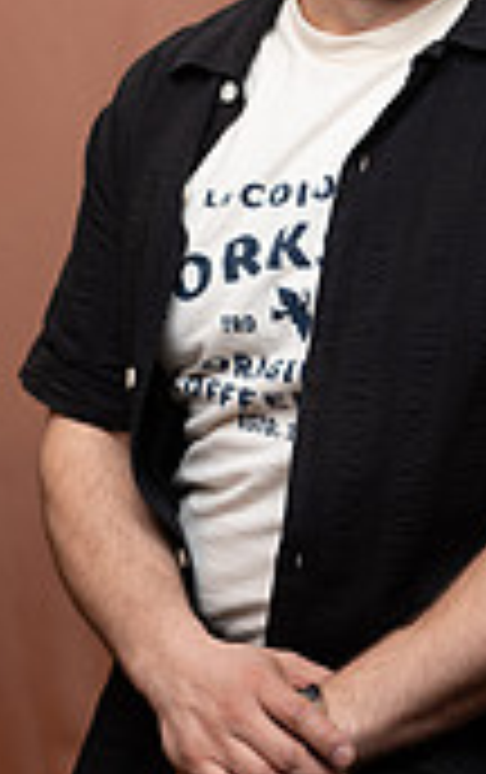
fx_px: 3147
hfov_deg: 8.8
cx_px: 387
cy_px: 40
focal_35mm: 149
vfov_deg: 13.9
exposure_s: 1/160
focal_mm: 56
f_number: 4
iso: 320
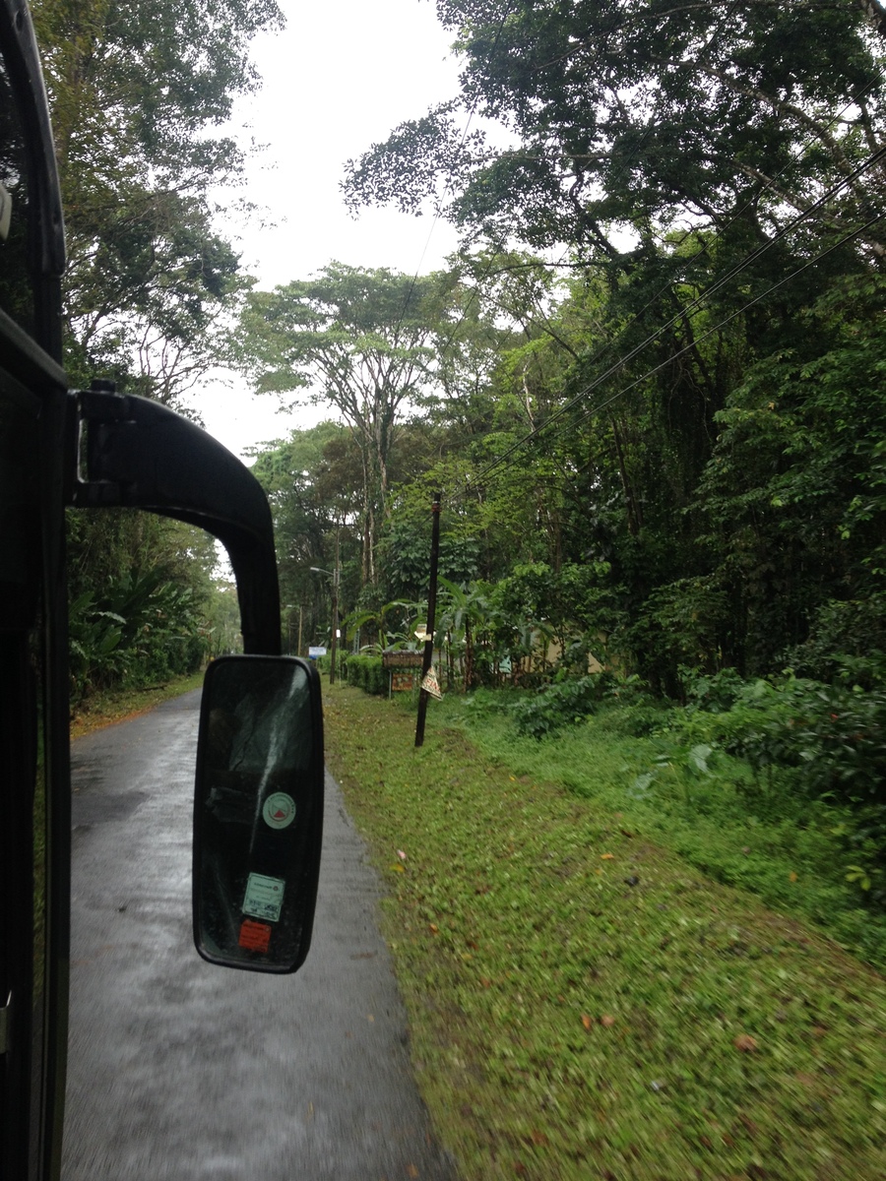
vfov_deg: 52.6
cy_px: 590
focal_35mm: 35
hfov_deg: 40.7
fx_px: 1194
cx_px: 443
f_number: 2.4
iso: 50
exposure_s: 1/150
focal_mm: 4.28
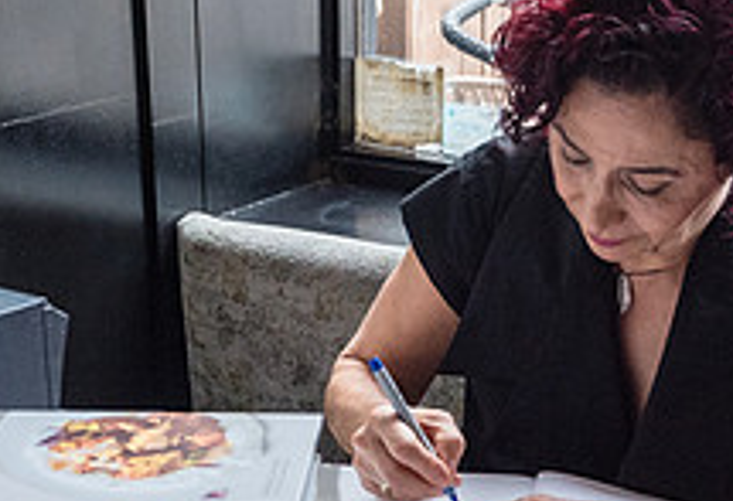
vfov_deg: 17.1
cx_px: 380
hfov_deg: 25.2
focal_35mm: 80
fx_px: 1642
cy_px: 438
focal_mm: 24
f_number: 4
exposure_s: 1/200
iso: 2000
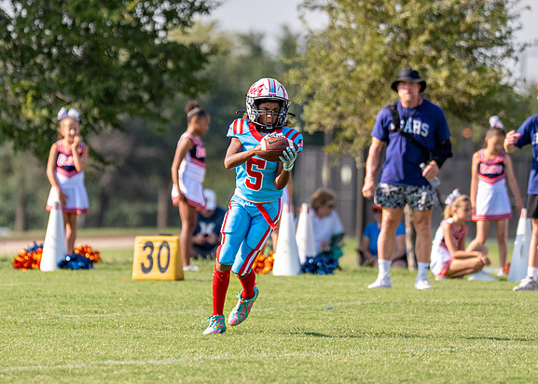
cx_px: 253
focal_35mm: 488
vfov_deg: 3.0
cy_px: 145
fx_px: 7456
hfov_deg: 4.1
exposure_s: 1/2500
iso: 160
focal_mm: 200
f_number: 2.8
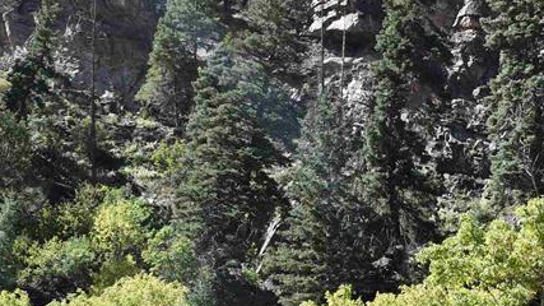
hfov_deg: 25.3
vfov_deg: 14.5
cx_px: 400
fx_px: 1197
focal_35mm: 83
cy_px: 247
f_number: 8
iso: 200
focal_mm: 22
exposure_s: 1/250
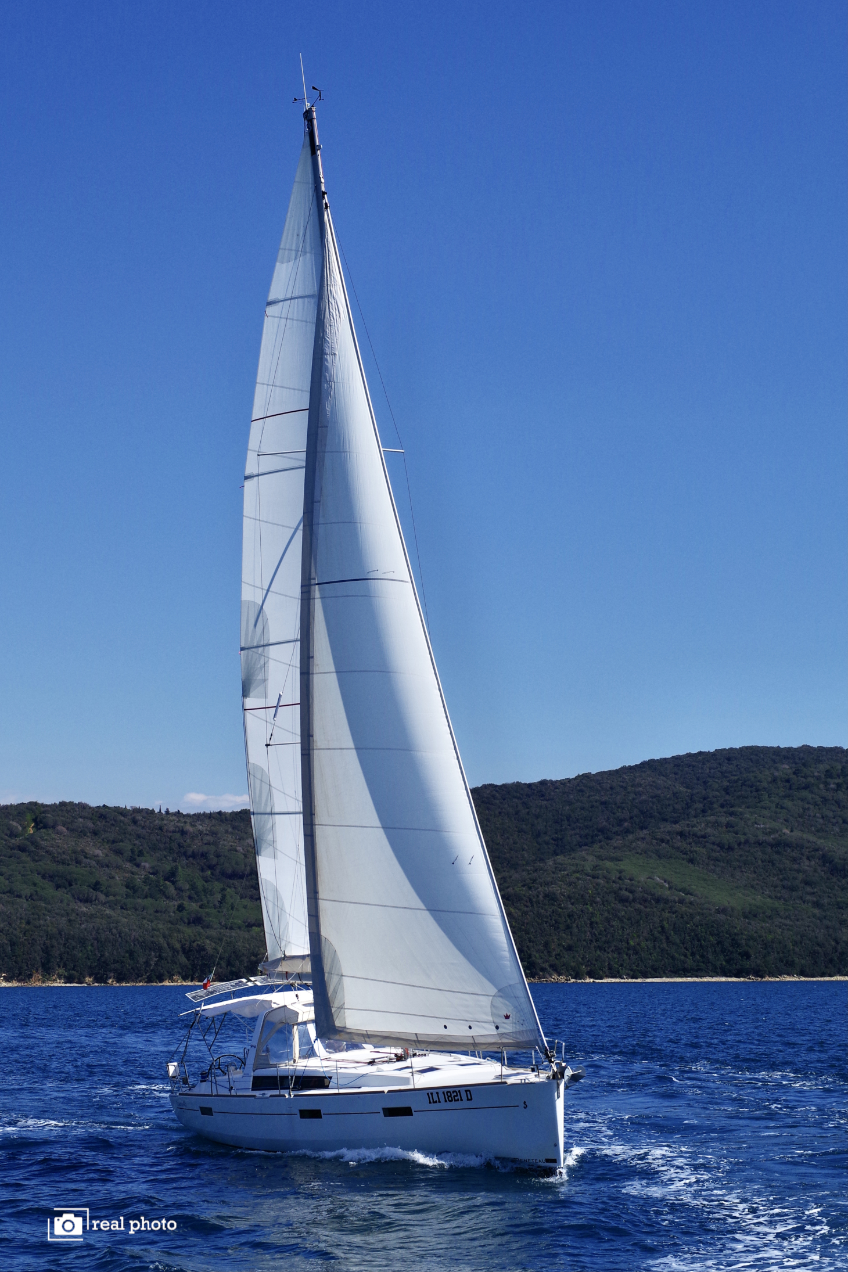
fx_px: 2279
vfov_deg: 31.2
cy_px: 636
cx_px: 424
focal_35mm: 64
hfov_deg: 21.1
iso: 200
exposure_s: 1/800
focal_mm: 43
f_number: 11
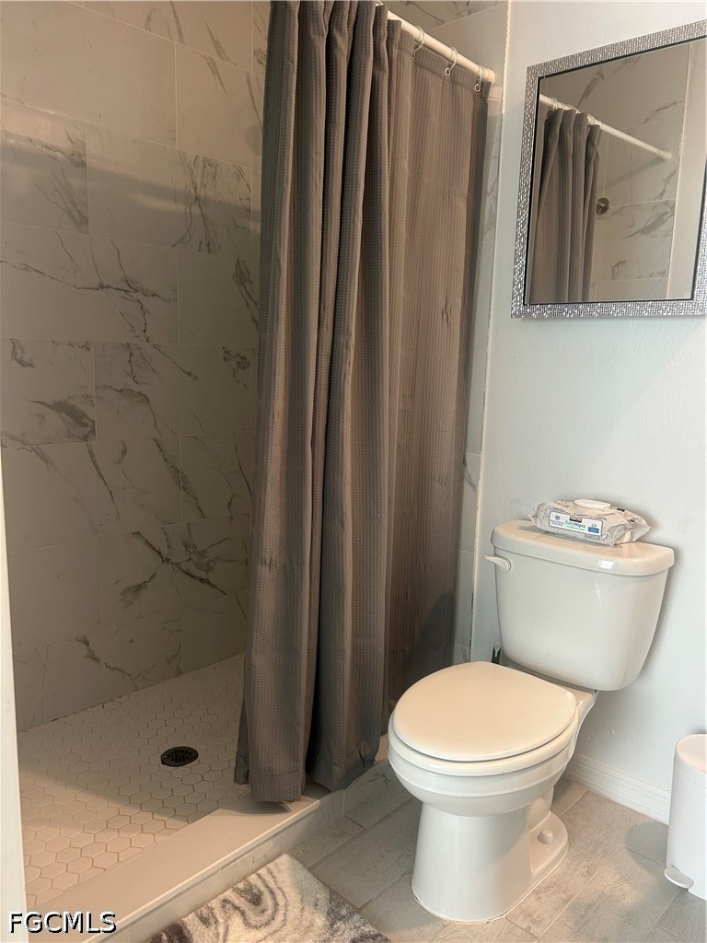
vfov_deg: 67.3
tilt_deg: -9.2
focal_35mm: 26
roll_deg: -2.6
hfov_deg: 53.1
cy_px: 472
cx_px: 354
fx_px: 708
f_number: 1.5
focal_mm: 5.7
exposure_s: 1/60
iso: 125
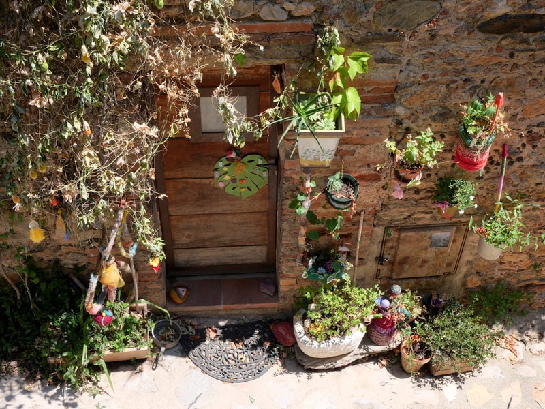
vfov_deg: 29.1
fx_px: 787
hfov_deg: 38.2
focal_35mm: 50
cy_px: 204
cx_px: 272
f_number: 8
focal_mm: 25
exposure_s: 1/200
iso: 200
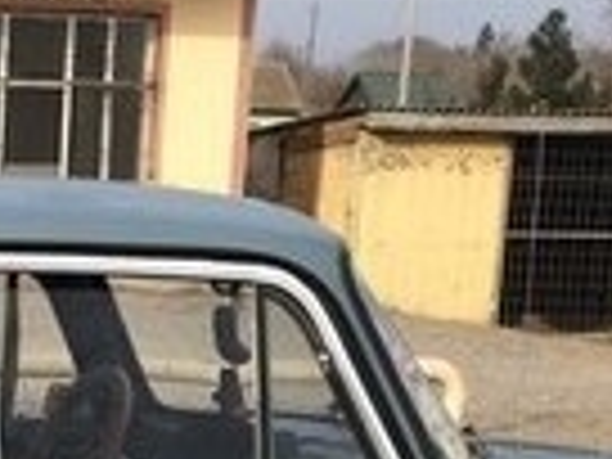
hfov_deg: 13.6
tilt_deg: -16.5
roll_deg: -0.3
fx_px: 2493
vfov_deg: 10.1
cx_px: -117
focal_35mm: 141
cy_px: 754
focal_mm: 4.15
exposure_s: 1/1208
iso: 32
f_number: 2.2
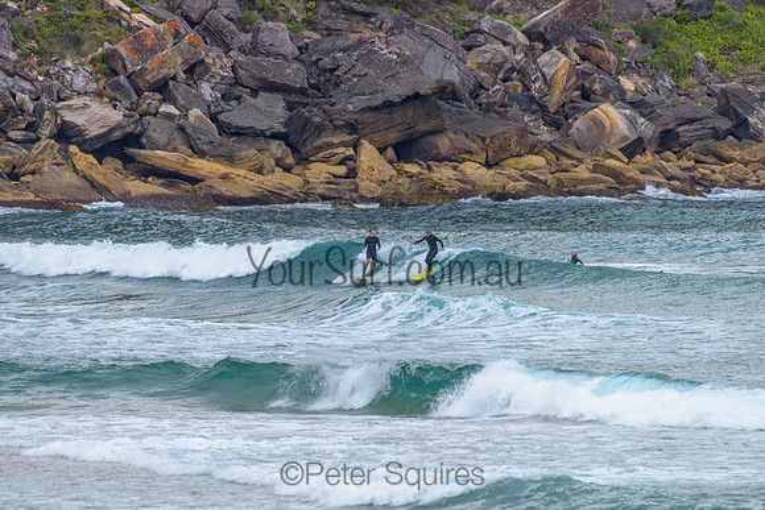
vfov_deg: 2.2
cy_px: 248
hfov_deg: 3.4
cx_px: 372
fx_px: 13032
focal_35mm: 613
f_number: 5.6
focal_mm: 500
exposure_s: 1/2000
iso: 400
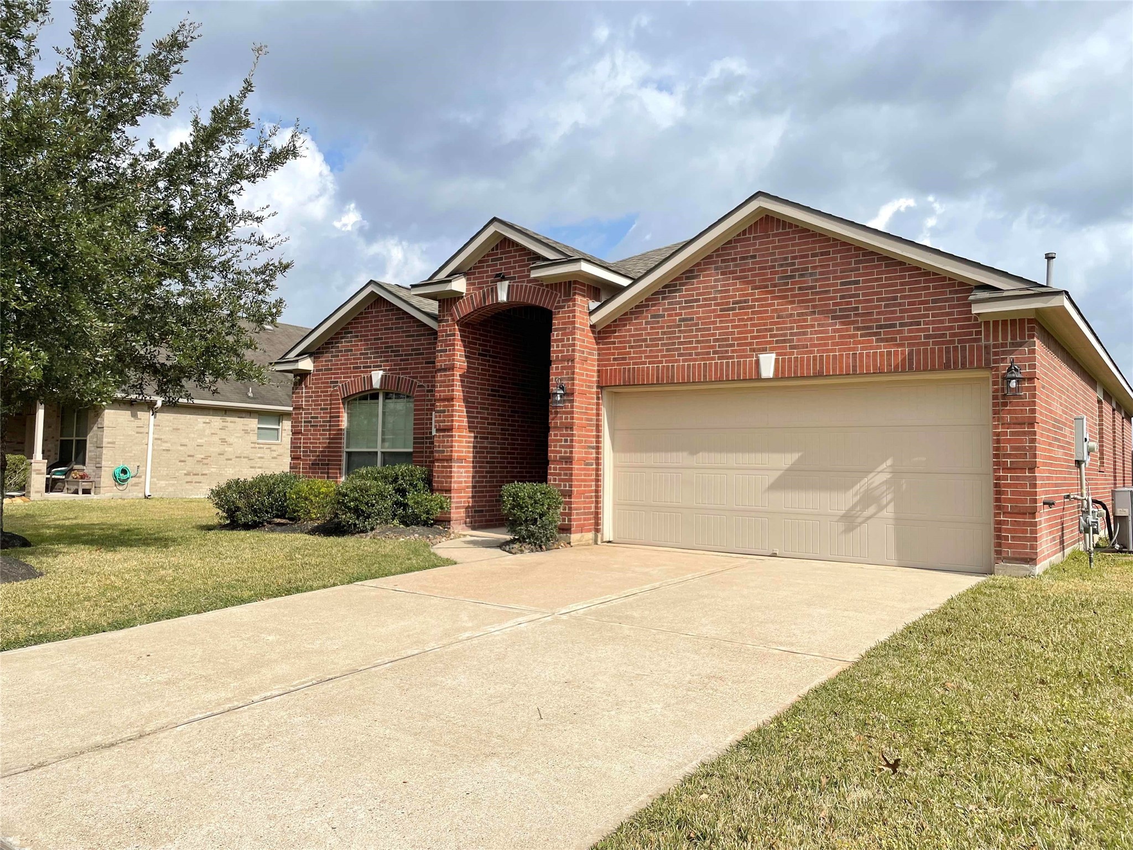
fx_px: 851
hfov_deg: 67.3
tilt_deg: +3.5
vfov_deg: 53.1
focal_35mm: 26
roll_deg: -0.2
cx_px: 566
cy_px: 425
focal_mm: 4.2
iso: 32
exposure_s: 1/4831
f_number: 1.6
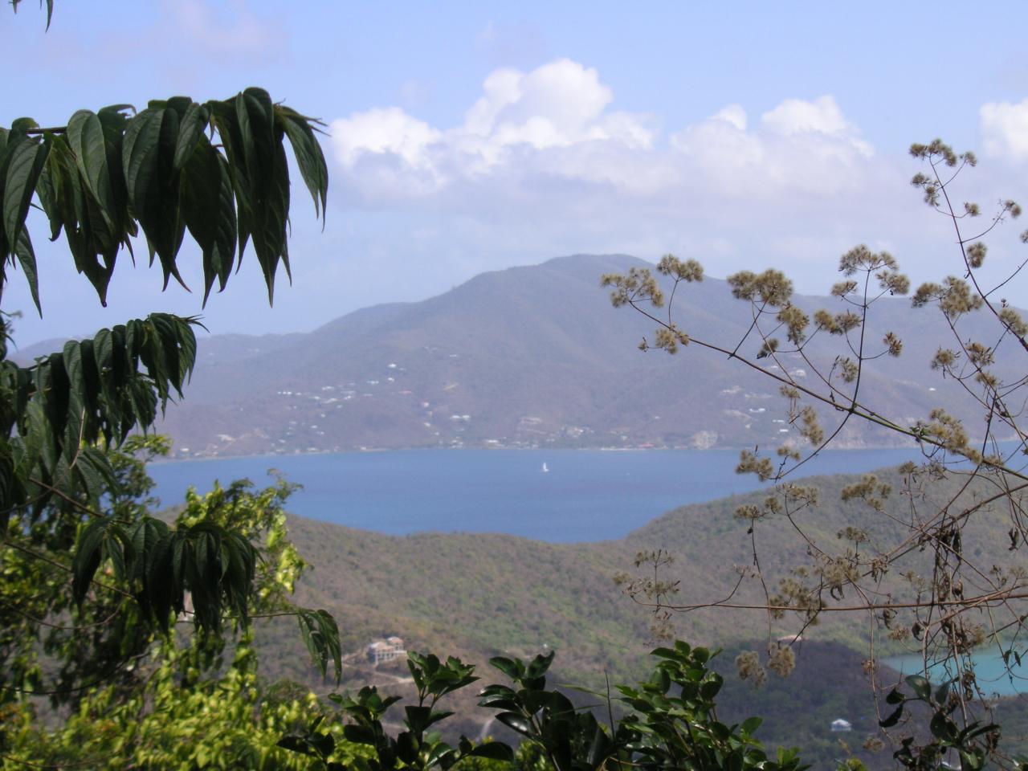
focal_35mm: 105
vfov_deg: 14.1
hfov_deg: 18.7
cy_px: 386
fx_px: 3118
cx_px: 514
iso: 50
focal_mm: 17.1
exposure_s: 1/350
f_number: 5
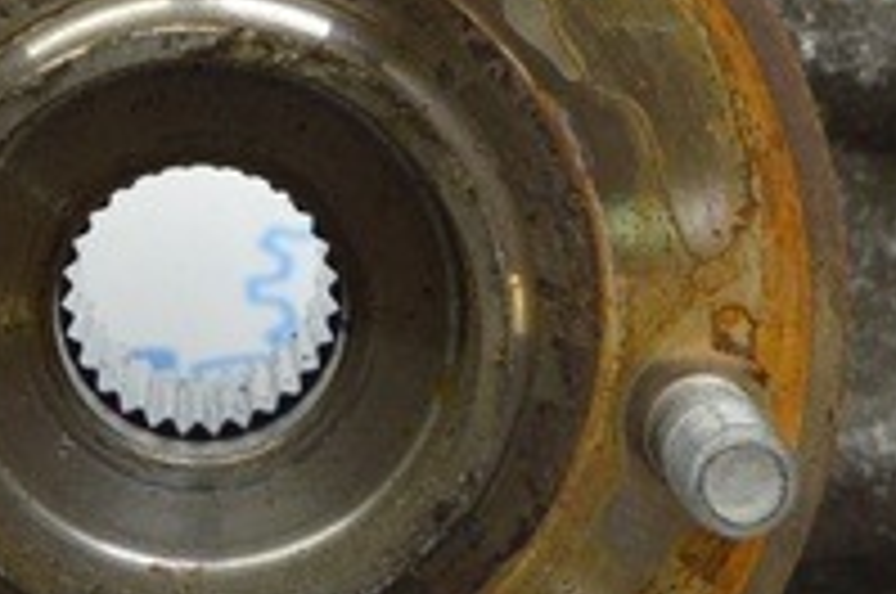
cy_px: 25
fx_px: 4412
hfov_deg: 11.5
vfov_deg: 7.7
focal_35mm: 178
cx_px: 18
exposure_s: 1/60
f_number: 3.8
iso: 400
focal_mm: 23
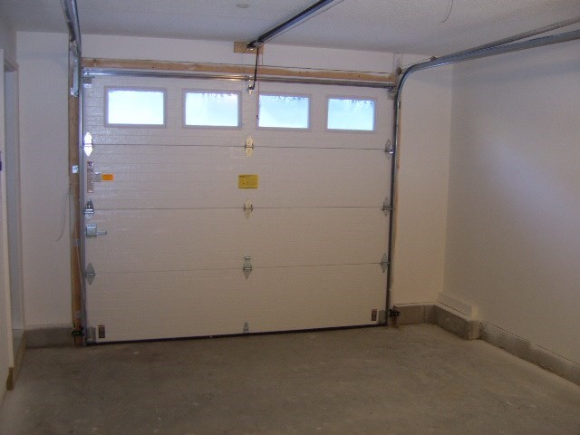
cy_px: 218
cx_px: 290
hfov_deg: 49.0
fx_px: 637
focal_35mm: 38
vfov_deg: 37.7
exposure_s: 1/30
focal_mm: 7.8
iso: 100
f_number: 2.8
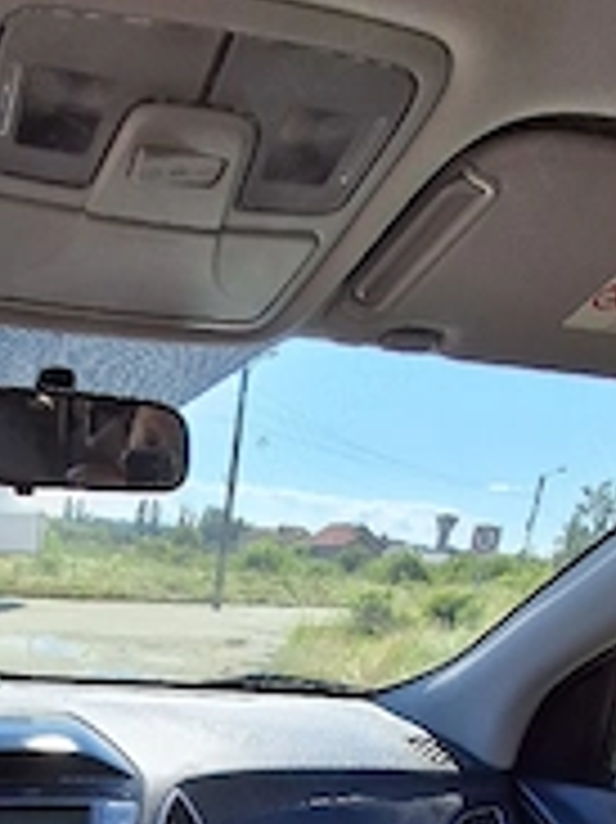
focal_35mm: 35
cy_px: 824
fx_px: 831
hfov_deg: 37.9
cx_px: 58
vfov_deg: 44.7
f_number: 2.2
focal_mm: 1.64
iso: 40
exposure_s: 1/714
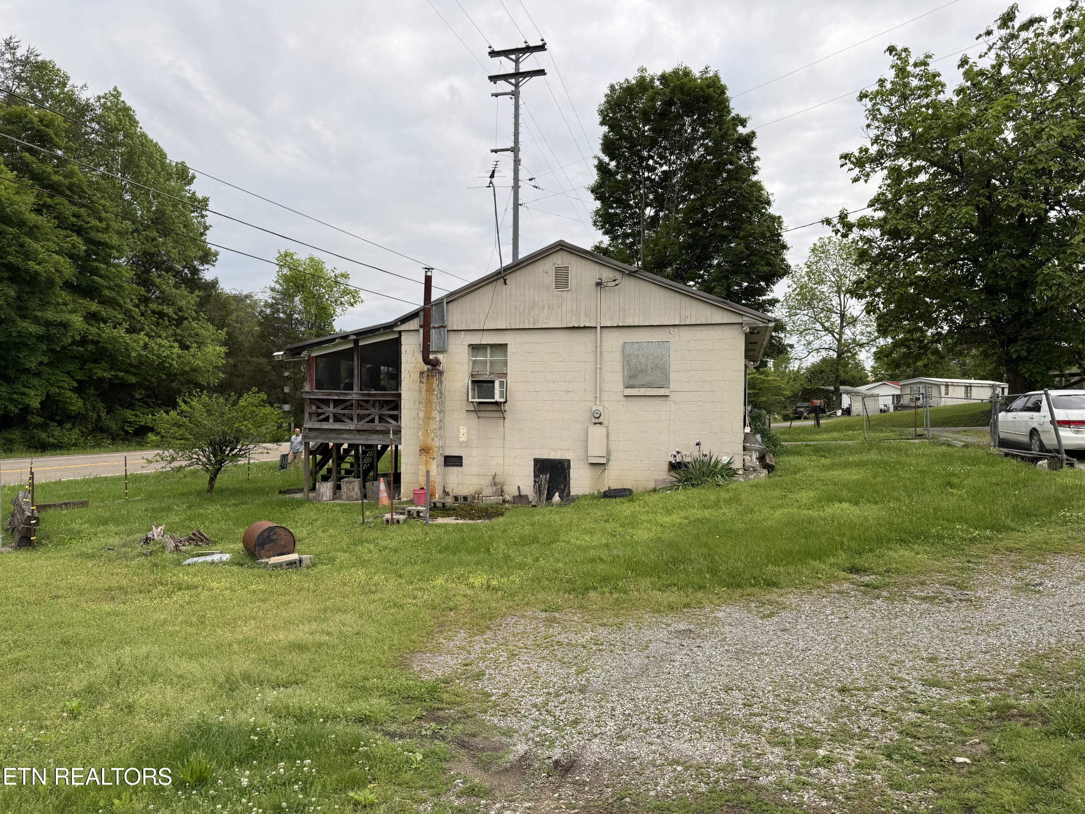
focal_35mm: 24
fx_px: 752
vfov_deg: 56.8
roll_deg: -0.4
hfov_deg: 71.6
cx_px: 542
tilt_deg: -1.0
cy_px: 407
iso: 80
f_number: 1.78
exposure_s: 1/689
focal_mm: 6.76
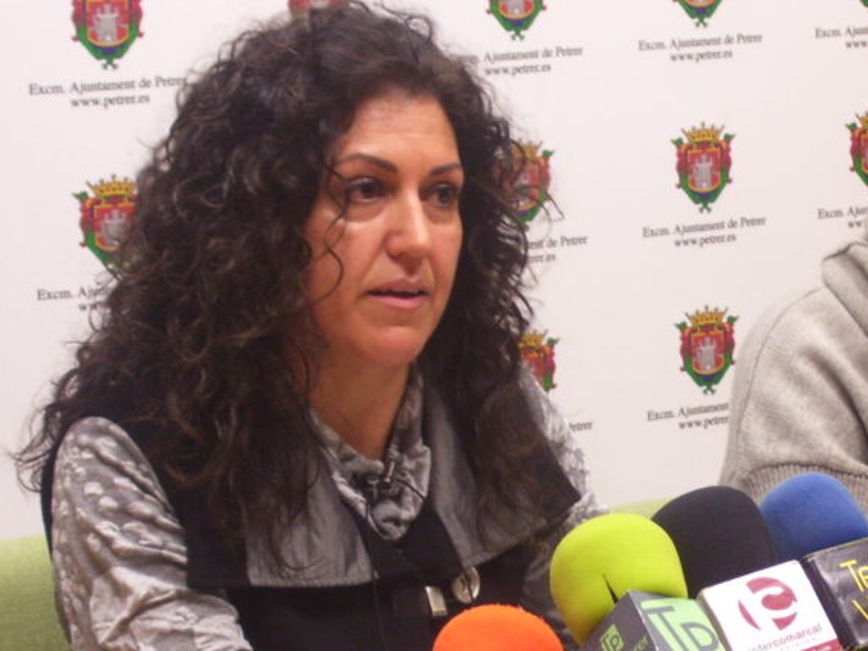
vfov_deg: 10.1
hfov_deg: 13.4
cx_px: 665
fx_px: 3686
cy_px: 480
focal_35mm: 147
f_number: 4.3
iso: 160
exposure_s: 1/10
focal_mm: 14.3
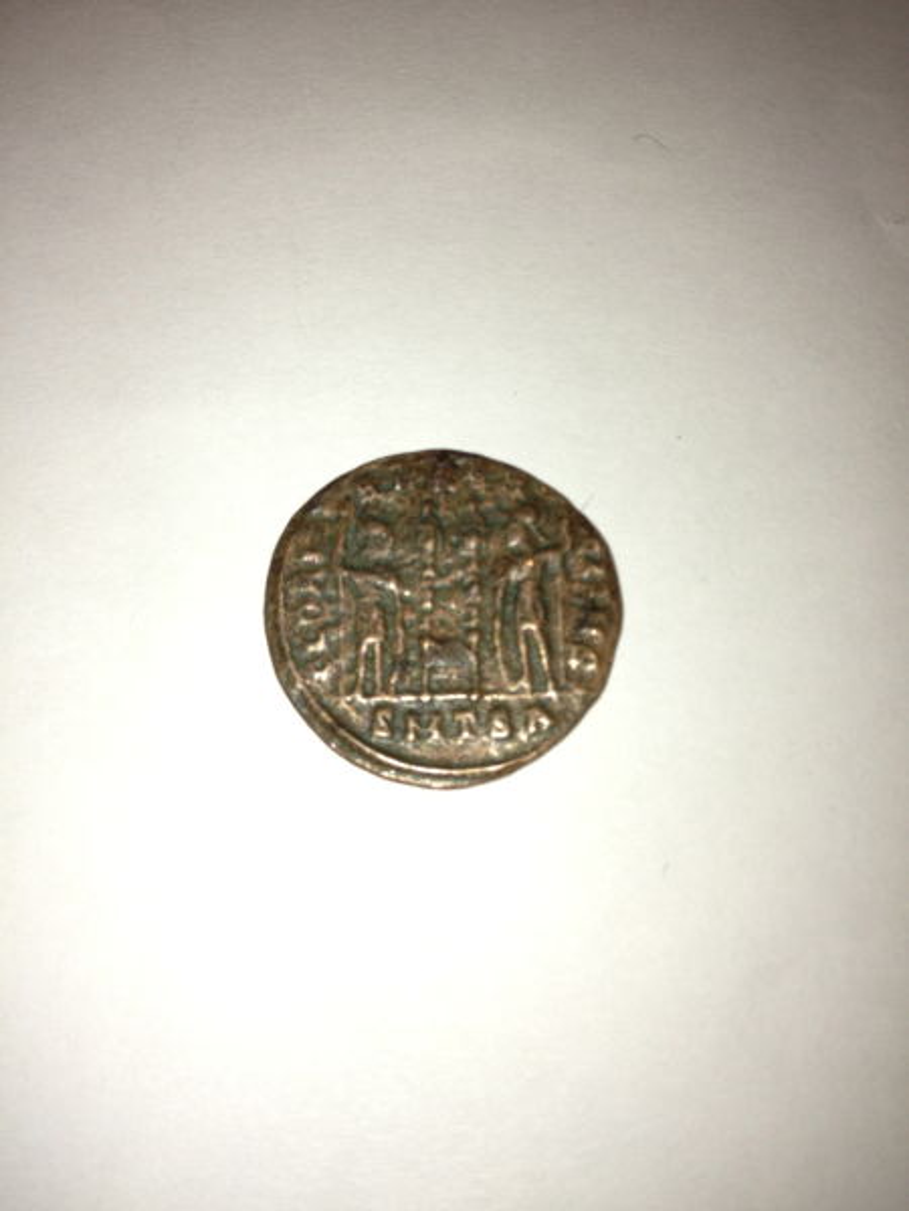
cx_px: 454
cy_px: 606
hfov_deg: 40.7
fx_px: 1225
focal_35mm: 35
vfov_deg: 52.6
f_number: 2.4
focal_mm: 4.28
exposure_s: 1/660
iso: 50
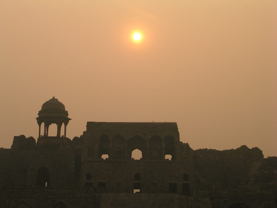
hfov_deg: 26.7
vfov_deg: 20.2
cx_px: 138
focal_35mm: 73
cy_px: 104
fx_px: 584
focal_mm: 11.1
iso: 100
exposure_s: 1/663
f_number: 3.8
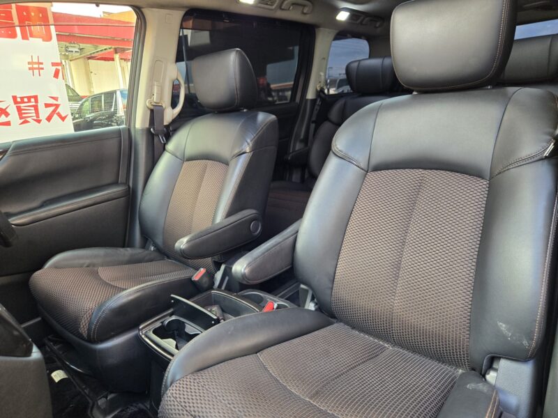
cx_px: 279
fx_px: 371
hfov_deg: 73.9
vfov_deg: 58.9
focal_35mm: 23
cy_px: 209
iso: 160
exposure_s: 1/100
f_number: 1.8
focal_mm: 5.4
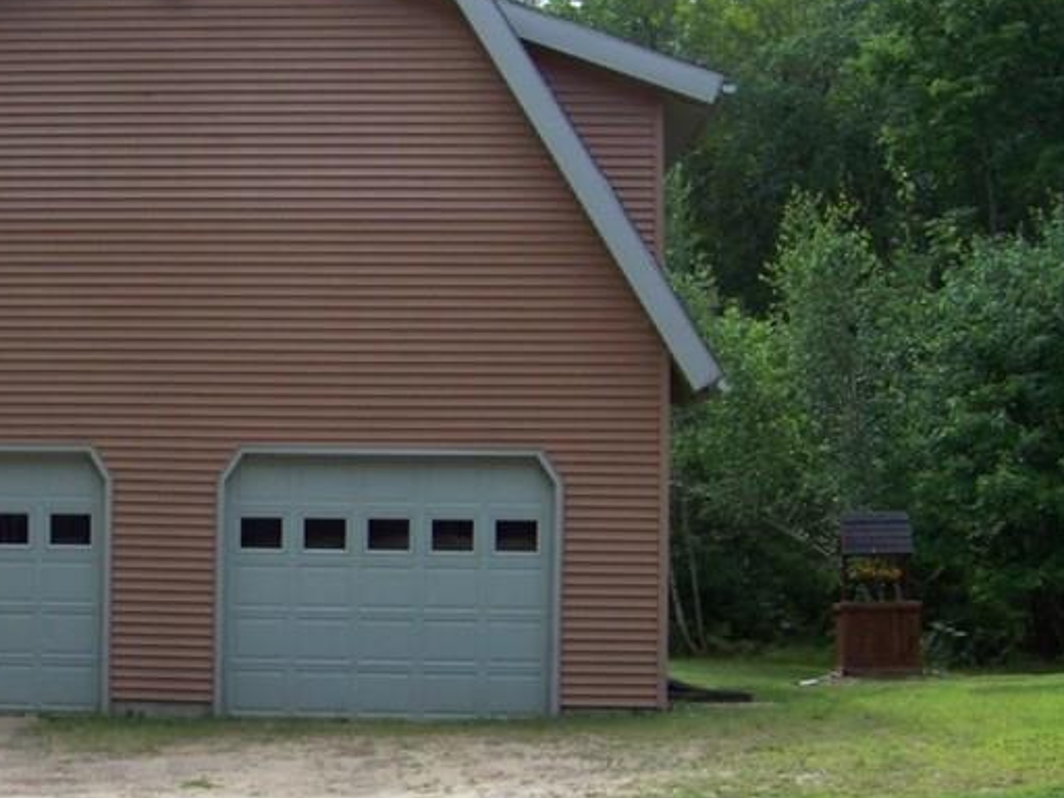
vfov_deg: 20.4
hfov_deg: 26.6
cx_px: 241
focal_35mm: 72
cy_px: 503
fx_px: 2213
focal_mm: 5.85
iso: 69
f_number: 2.8
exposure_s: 1/640
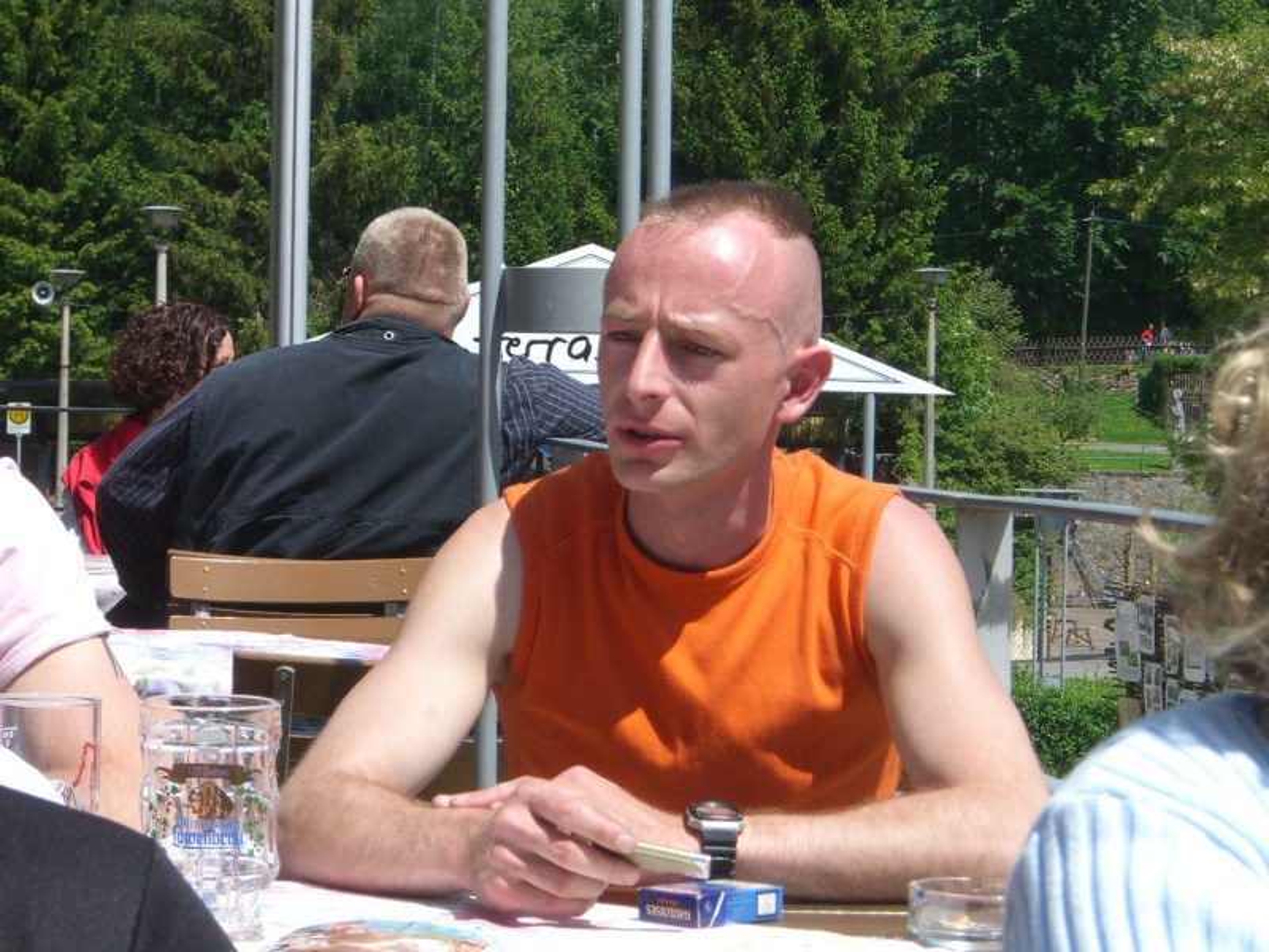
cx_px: 634
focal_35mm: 114
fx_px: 4179
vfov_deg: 13.0
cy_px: 476
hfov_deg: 17.3
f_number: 8.3
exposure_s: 1/160
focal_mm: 18.6
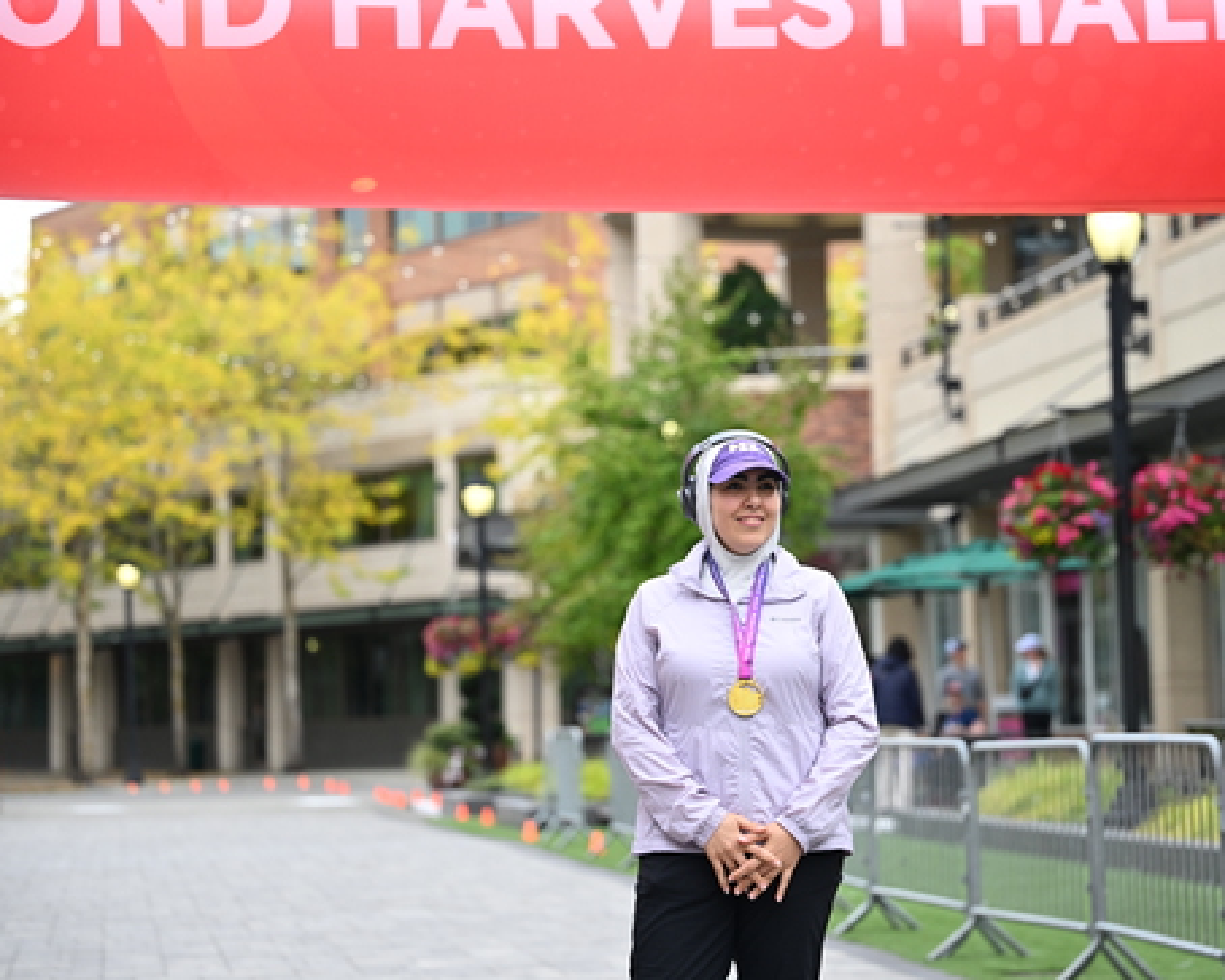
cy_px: 487
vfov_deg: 15.4
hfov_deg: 19.2
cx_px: 688
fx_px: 3625
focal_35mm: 100
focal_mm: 88
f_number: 2.8
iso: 640
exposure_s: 1/2000
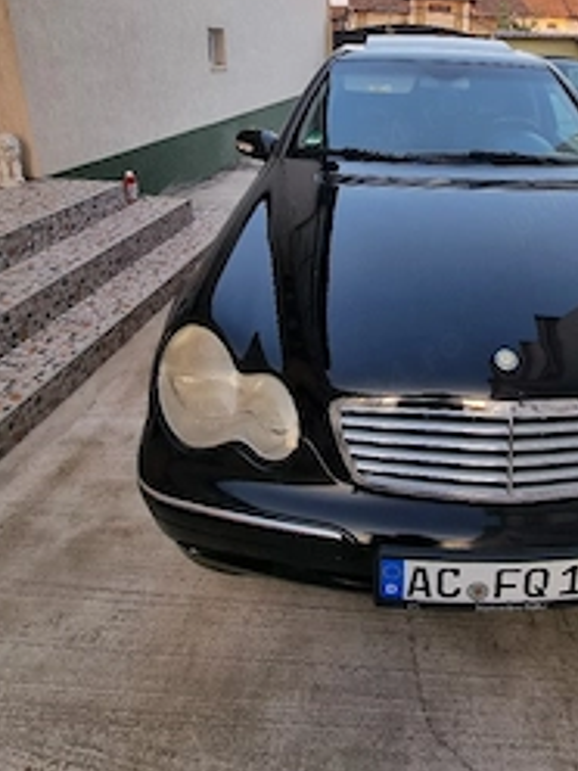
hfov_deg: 60.4
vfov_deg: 73.8
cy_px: 199
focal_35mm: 21
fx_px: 468
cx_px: 426
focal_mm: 2.2
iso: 50
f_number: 2.2
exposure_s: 1/119
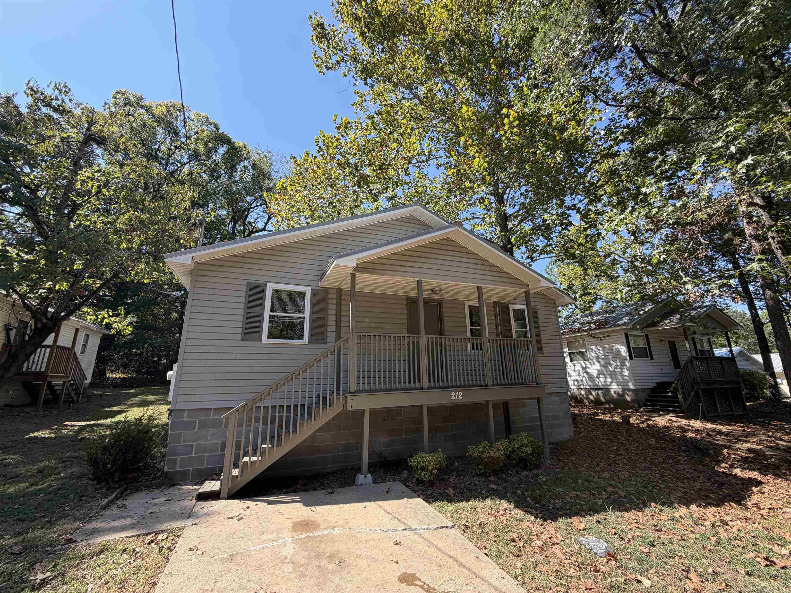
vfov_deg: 85.7
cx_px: 396
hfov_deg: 102.1
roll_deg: +1.6
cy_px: 296
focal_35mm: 14
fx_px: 320
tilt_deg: +14.9
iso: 40
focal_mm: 2.22
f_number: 2.2
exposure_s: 1/502
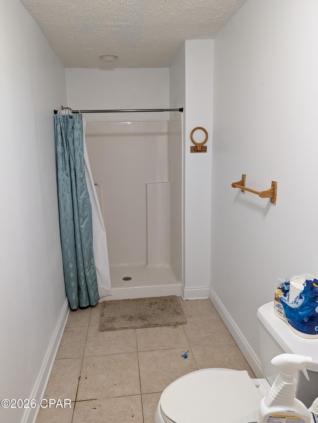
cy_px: 212
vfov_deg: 71.5
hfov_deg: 56.9
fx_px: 293
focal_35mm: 24
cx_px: 159
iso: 535
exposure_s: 1/120
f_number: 1.68
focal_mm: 6.9
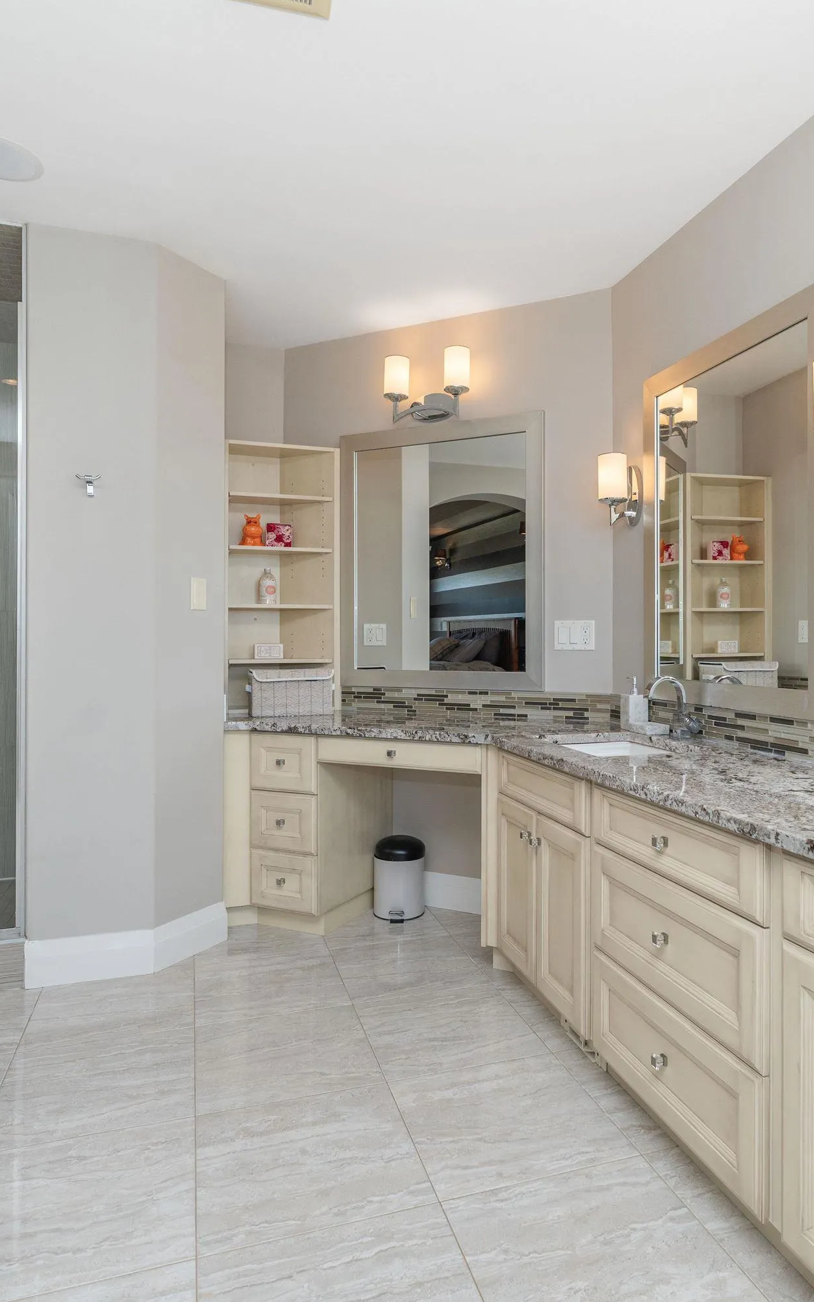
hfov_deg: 54.8
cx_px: 475
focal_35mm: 22
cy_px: 647
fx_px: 781
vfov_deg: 79.7
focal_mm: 14
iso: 500
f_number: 6.3
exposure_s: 1/200
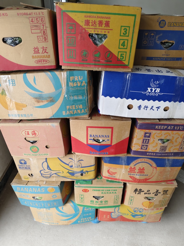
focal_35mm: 23
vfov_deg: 73.9
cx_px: 92
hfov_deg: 58.9
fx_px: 163
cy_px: 123
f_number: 1.88
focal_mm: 5.56
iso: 128
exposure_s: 1/100
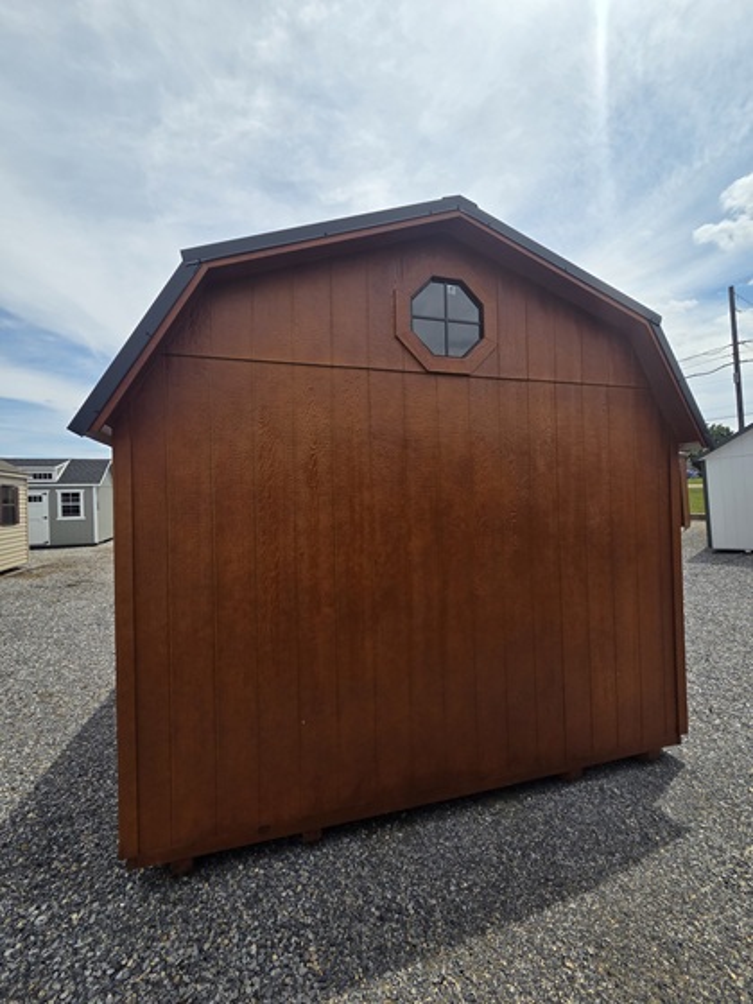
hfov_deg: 89.9
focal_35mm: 13
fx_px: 377
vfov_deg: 106.2
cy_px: 502
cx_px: 376
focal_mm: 2.2
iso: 50
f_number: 2.2
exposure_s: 1/2302
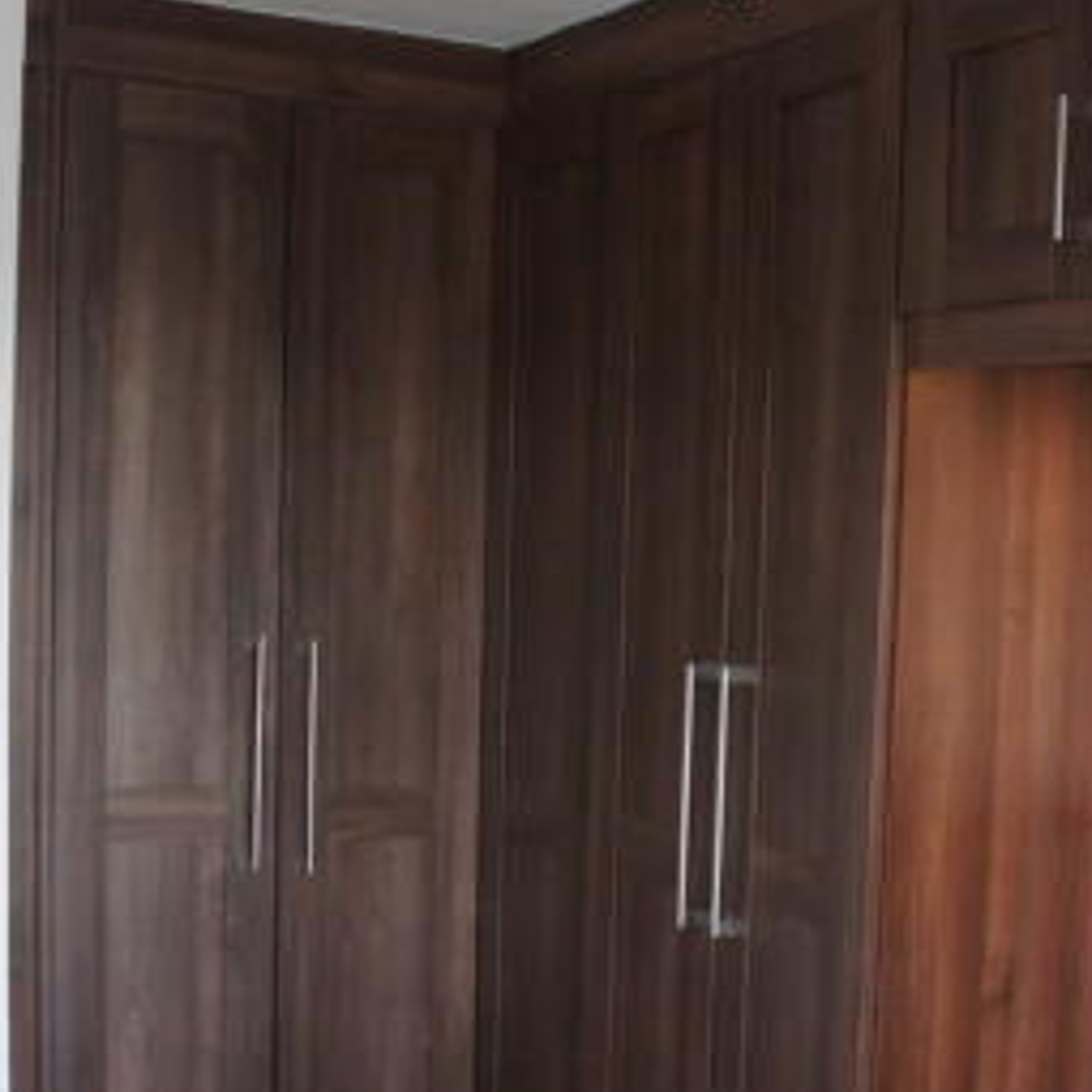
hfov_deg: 29.0
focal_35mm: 59
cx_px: 672
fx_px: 2106
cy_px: 822
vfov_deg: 28.6
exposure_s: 1/60
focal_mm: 18
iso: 640
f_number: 3.5
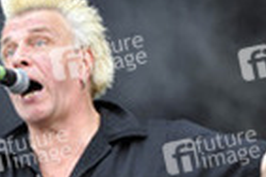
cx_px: 47
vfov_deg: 3.4
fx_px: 2948
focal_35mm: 399
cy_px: 200
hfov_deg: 5.2
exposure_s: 1/200
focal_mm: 125
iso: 500
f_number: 4.8
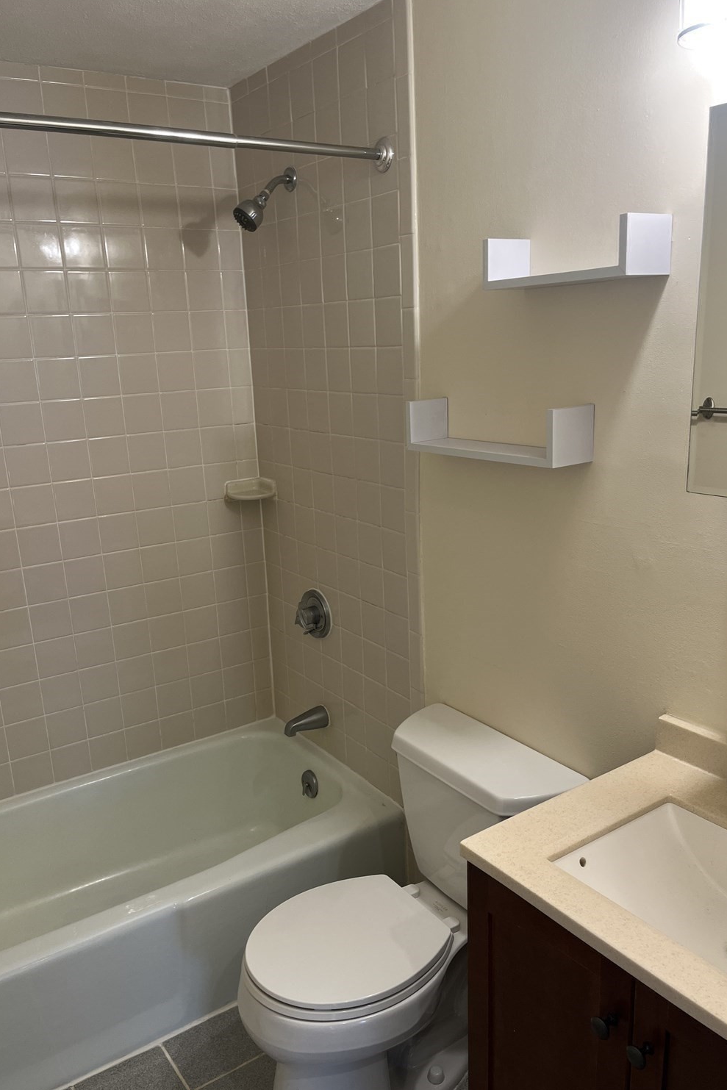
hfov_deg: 46.4
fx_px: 848
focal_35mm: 28
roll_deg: +1.4
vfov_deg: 65.5
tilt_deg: -14.9
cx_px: 373
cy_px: 558
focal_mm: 5.1
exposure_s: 1/60
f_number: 1.6
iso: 80
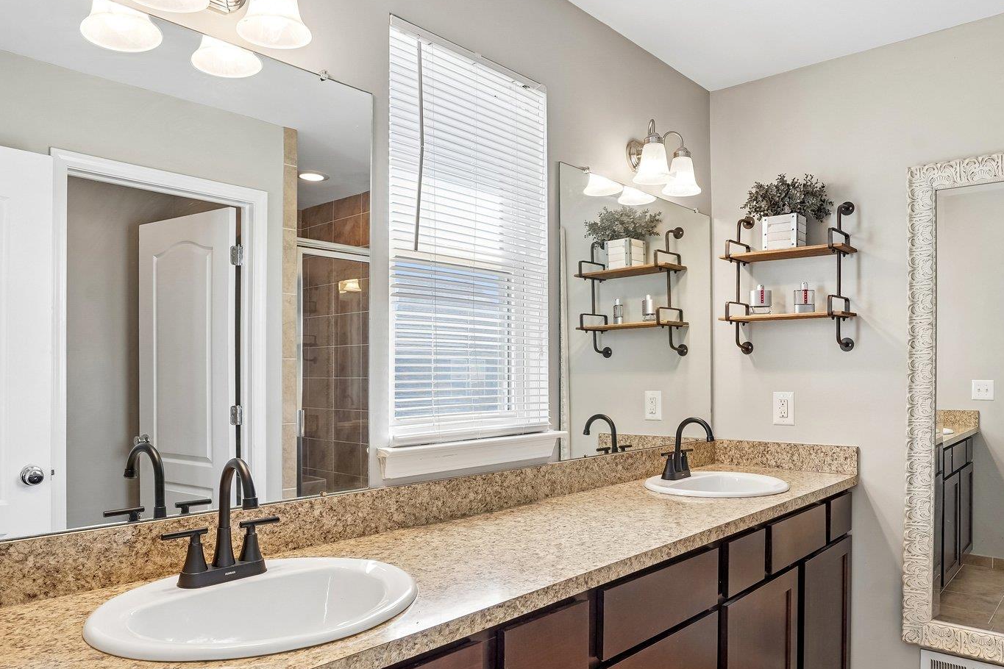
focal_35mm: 24
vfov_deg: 53.0
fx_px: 669
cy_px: 375
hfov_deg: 73.7
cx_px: 517
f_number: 8
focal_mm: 16
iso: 250
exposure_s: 1/50
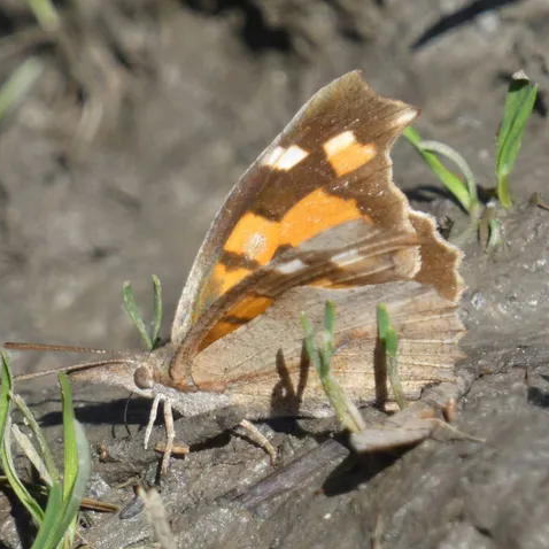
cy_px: 274
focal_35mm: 650
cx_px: 265
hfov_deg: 2.7
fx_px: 11663
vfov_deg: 2.7
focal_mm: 98.3
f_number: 5.6
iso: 80
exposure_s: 1/100
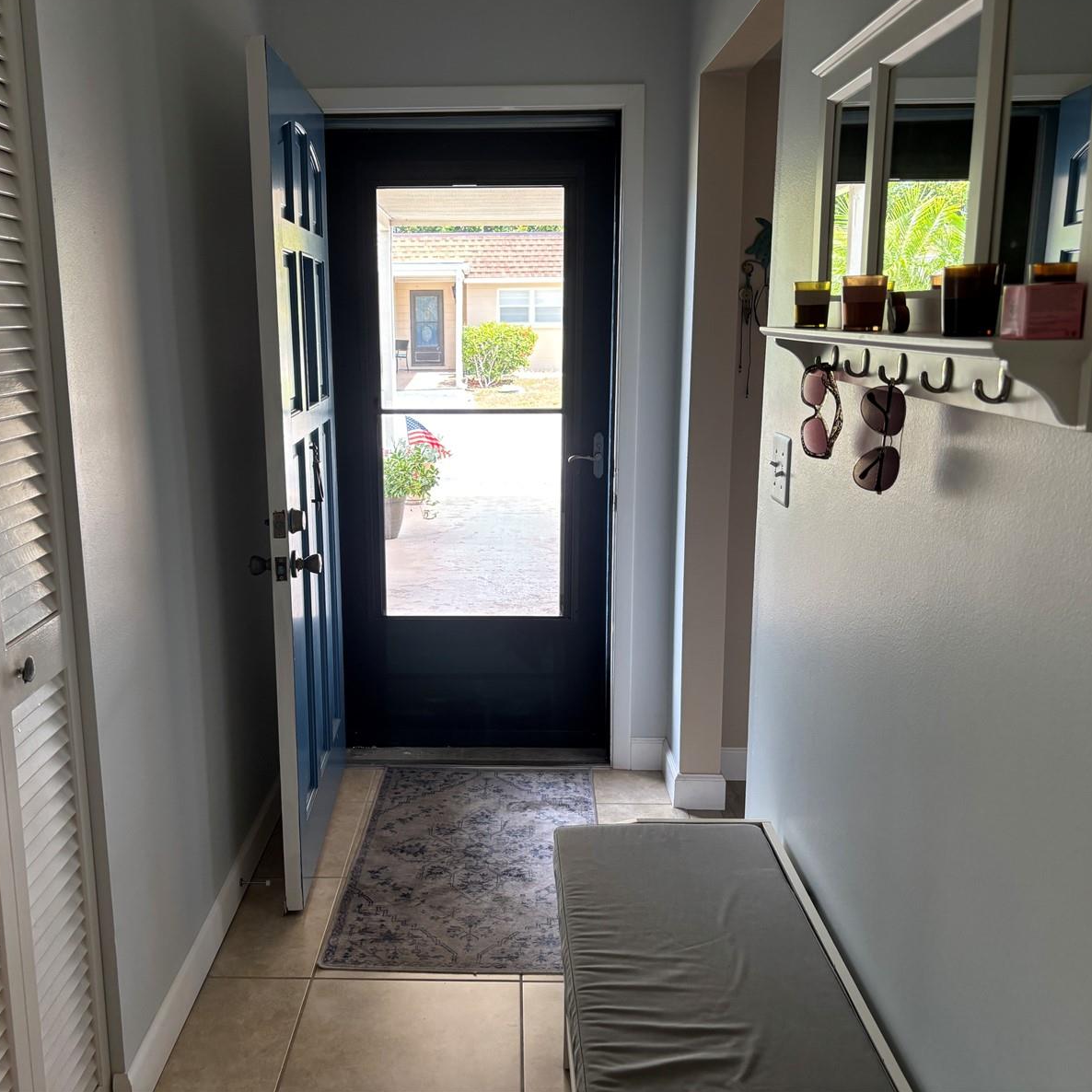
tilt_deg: -11.9
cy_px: 540
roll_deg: +0.8
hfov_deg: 52.3
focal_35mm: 31
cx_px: 465
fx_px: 1106
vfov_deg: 52.5
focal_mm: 5.96
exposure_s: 1/120
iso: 100
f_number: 1.6
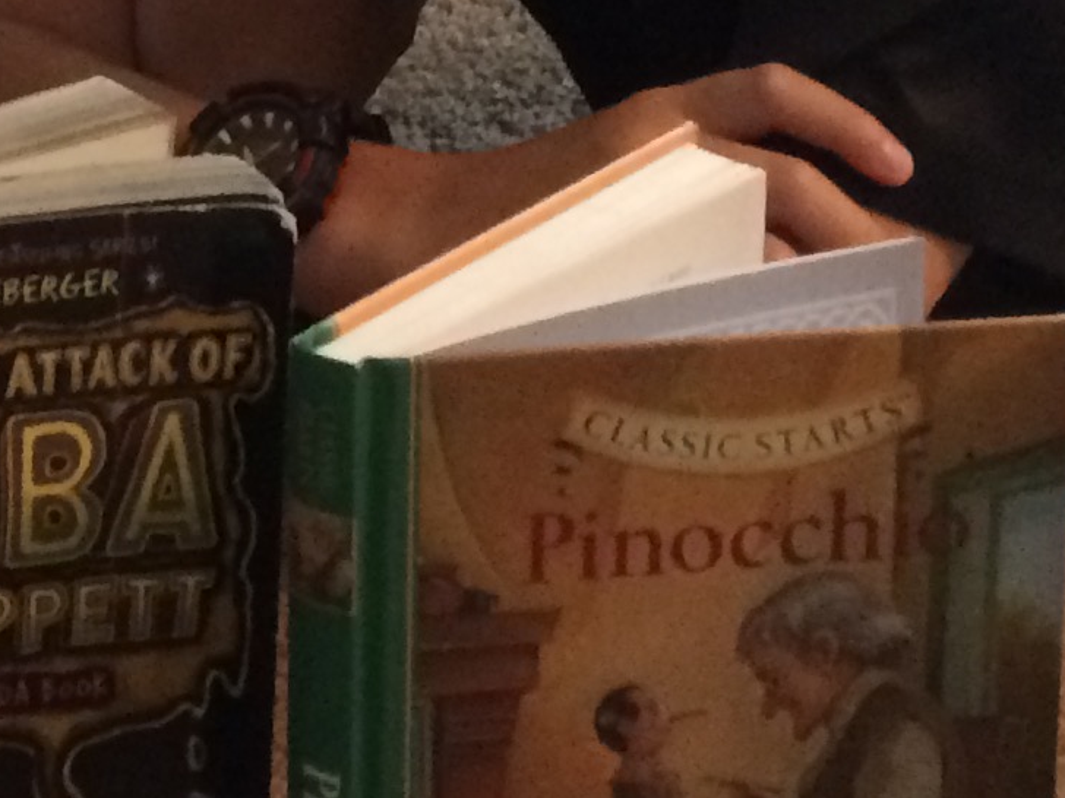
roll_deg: -2.0
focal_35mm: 130
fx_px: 4000
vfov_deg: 10.5
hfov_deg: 14.3
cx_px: -440
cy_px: -786
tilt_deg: -11.9
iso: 250
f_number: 2.2
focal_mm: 4.15
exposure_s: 1/17
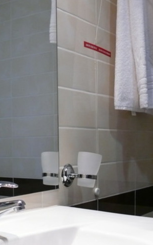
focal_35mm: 60
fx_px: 401
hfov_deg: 21.5
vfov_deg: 34.0
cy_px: 131
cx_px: 49
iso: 400
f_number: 2.8
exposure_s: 1/50
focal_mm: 7.4
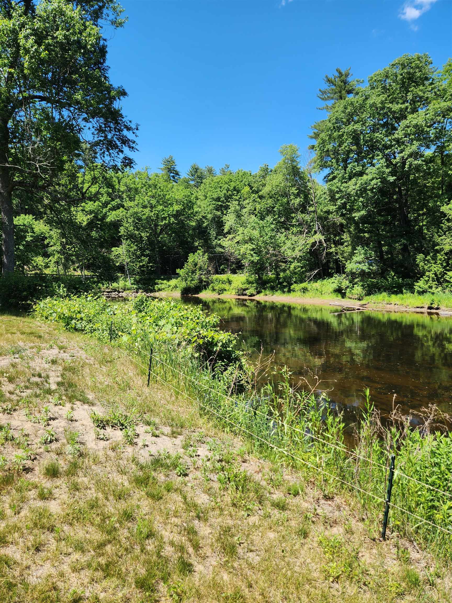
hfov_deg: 58.9
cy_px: 302
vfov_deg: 73.9
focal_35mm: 23
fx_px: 400
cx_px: 226
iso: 20
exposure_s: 1/758
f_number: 1.8
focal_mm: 5.4
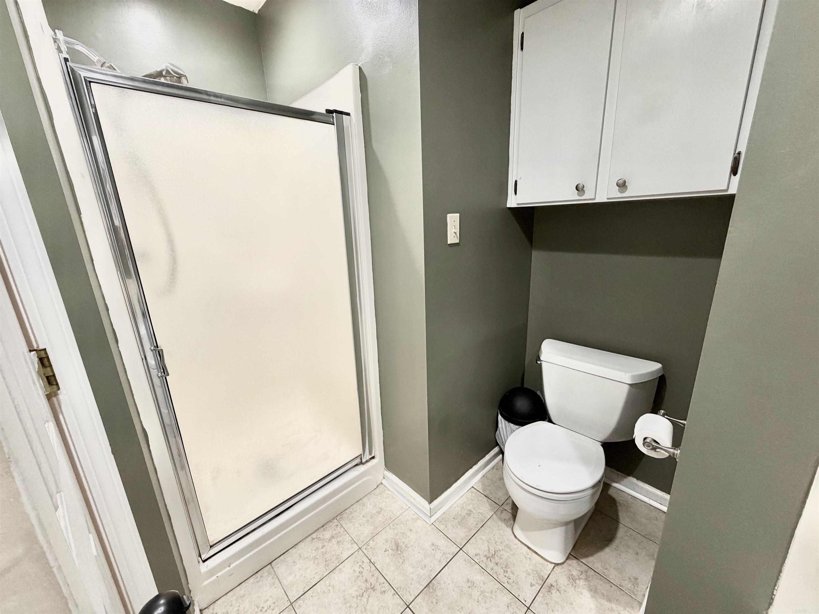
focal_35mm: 14
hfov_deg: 102.1
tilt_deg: -14.5
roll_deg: +2.2
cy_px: 307
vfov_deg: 85.7
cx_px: 410
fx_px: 331
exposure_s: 1/120
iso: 200
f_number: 2.2
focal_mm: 2.22
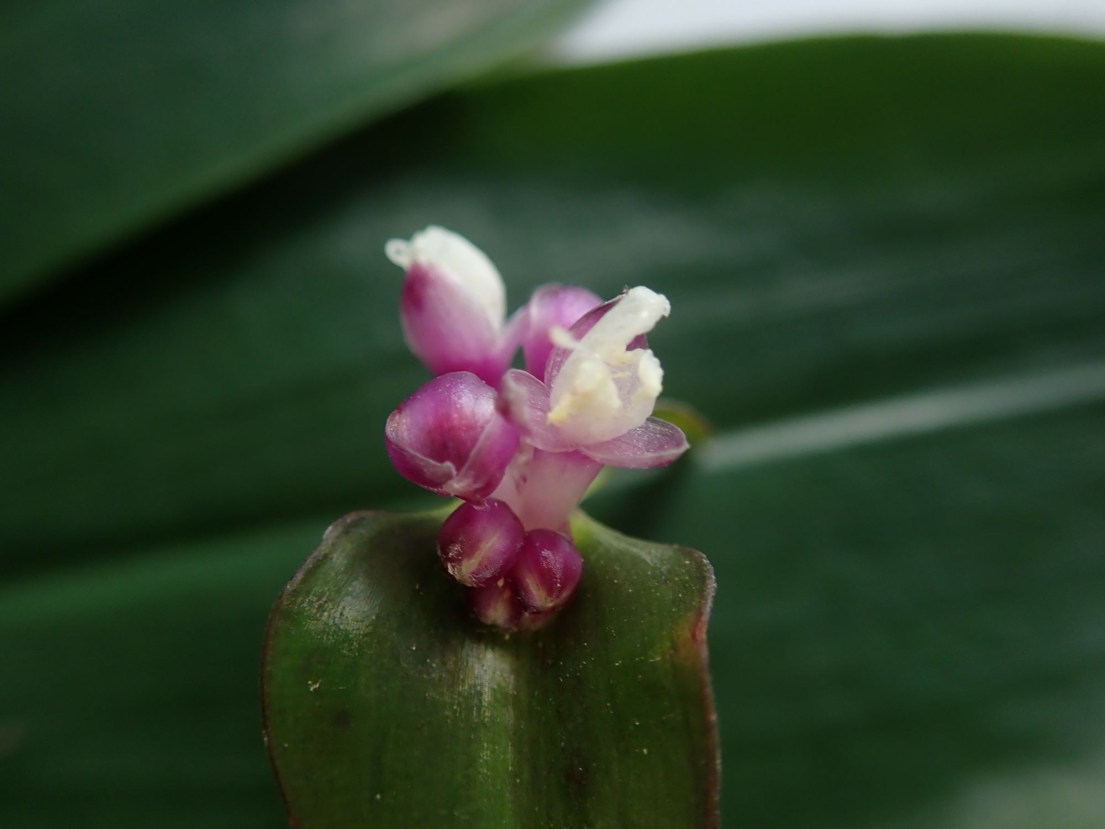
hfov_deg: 60.0
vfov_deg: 46.8
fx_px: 958
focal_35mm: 30
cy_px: 414
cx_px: 552
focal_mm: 5.5
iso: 200
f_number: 2.3
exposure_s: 1/125
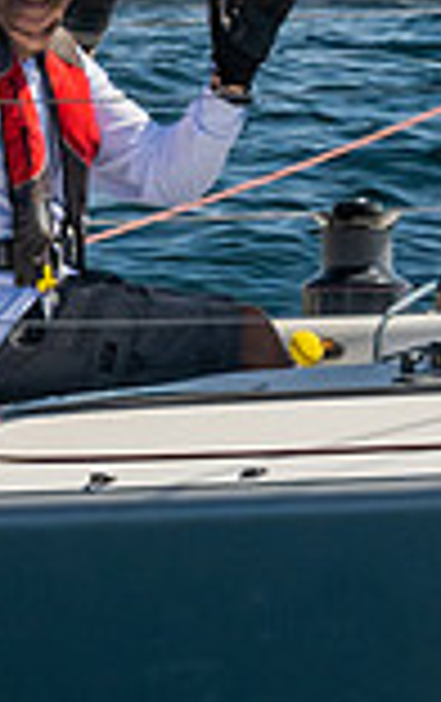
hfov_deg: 1.5
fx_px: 16362
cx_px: -538
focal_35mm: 854
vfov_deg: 2.5
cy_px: -368
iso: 160
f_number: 6.3
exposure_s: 1/640
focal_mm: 98
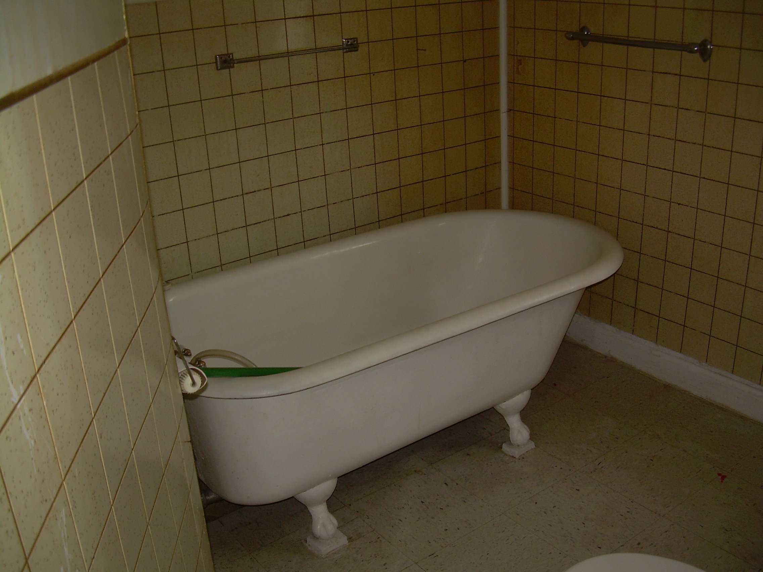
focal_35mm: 38
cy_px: 286
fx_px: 838
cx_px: 382
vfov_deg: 37.7
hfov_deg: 49.0
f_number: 2.8
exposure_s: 1/60
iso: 50
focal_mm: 6.3
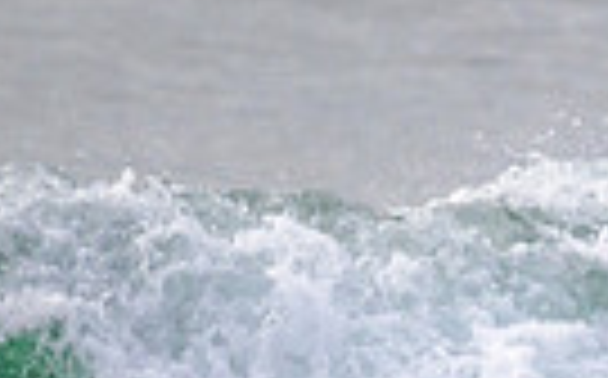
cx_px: 1202
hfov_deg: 0.6
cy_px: 601
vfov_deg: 0.4
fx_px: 57923
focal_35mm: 3500
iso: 800
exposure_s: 1/2000
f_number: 11
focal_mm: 800
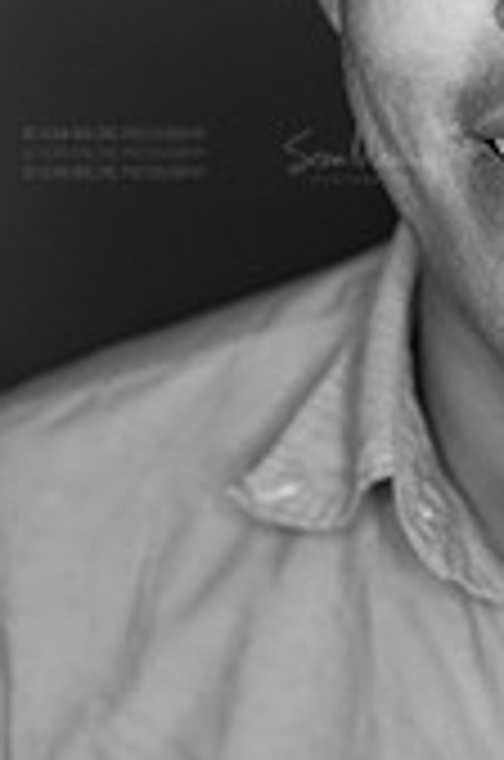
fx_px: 4786
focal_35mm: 227
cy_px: 85
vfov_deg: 9.1
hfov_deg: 6.0
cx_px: 621
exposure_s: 1/200
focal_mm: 85
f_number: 3.2
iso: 2000
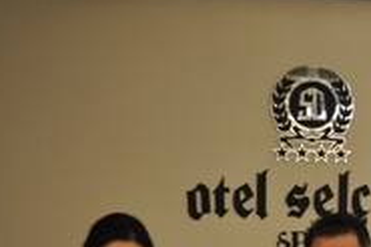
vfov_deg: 16.6
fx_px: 824
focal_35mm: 80
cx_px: 405
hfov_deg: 23.8
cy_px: 259
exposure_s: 1/60
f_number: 4
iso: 640
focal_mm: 22
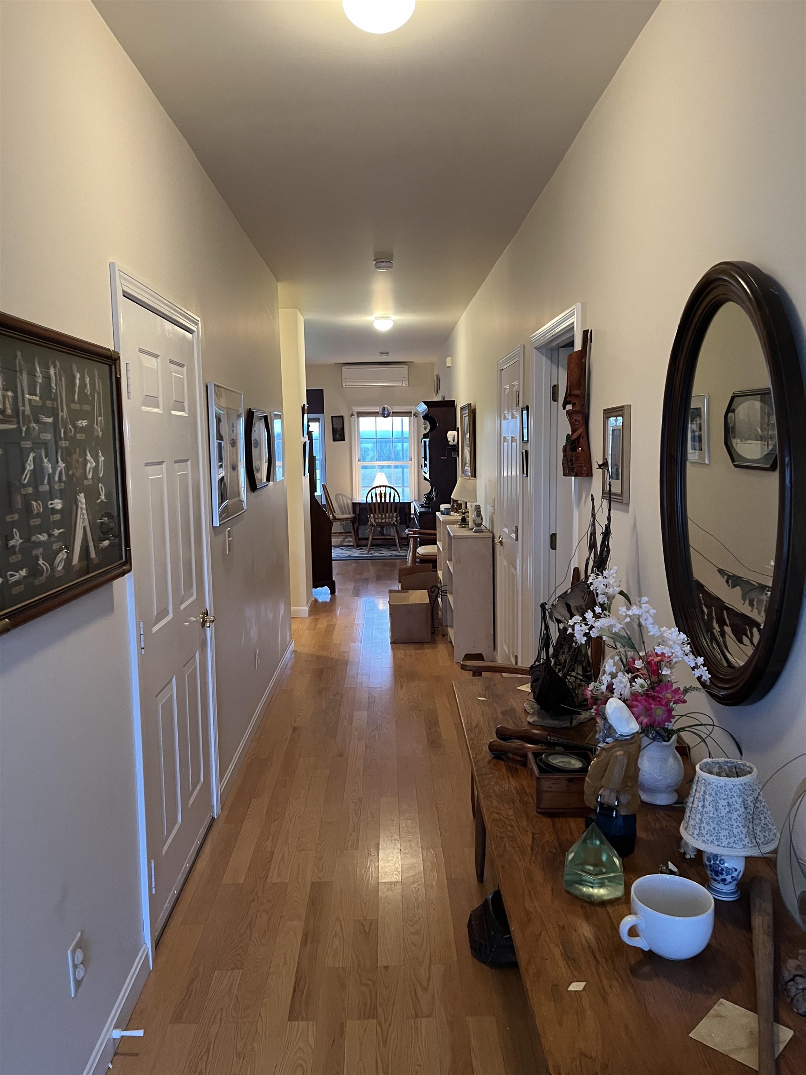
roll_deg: +0.8
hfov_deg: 53.1
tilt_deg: -7.6
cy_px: 538
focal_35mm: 26
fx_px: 807
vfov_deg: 67.3
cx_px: 403
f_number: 1.6
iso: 400
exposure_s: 1/60
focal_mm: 5.1
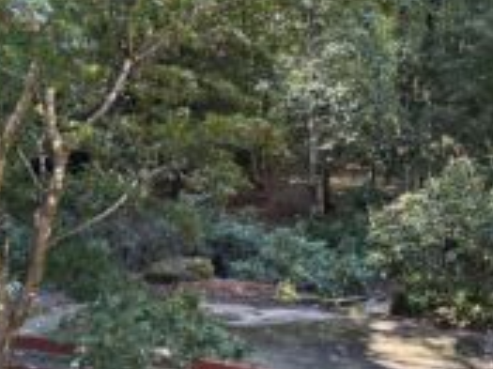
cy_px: 118
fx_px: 783
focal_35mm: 55
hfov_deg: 35.0
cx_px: 251
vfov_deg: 26.4
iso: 100
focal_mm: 6.86
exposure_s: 1/166
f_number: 1.78
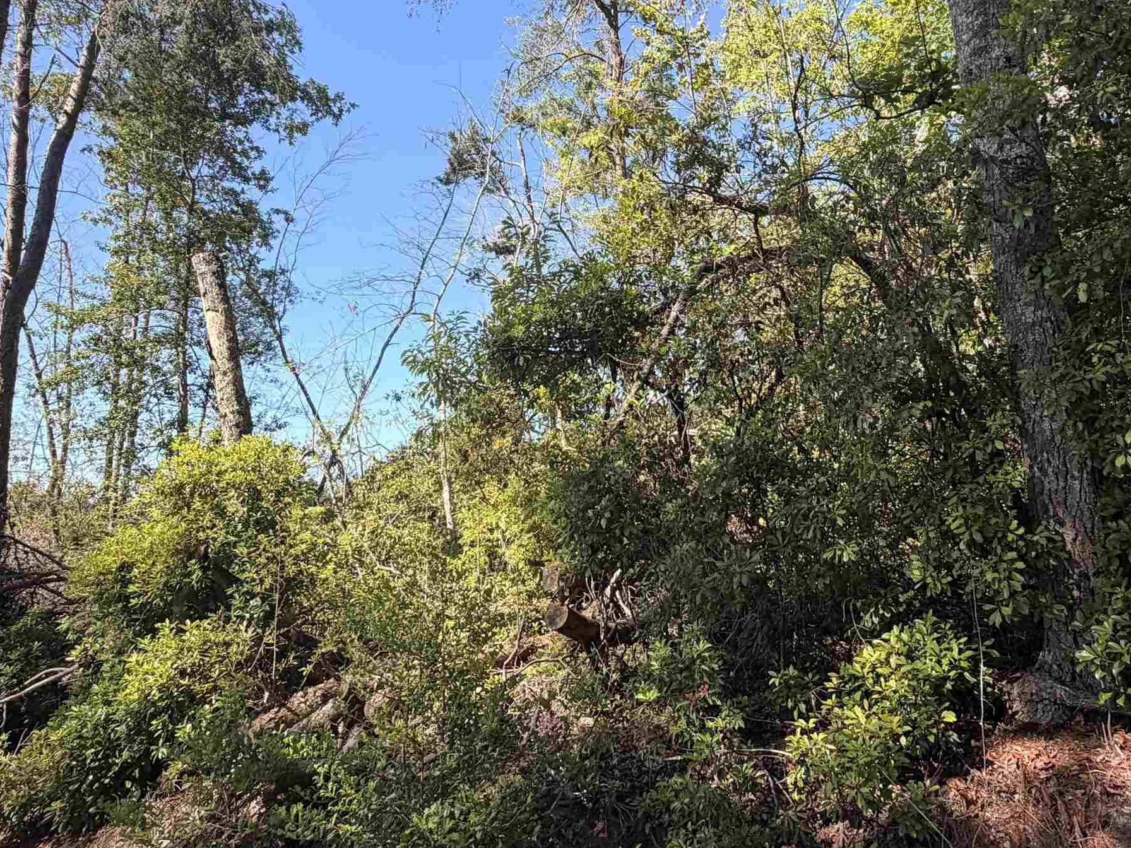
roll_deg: +1.9
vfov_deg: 55.7
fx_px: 784
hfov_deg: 71.5
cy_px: 287
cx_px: 599
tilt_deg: +17.4
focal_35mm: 24
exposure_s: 1/502
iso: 50
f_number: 2.2
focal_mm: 2.22
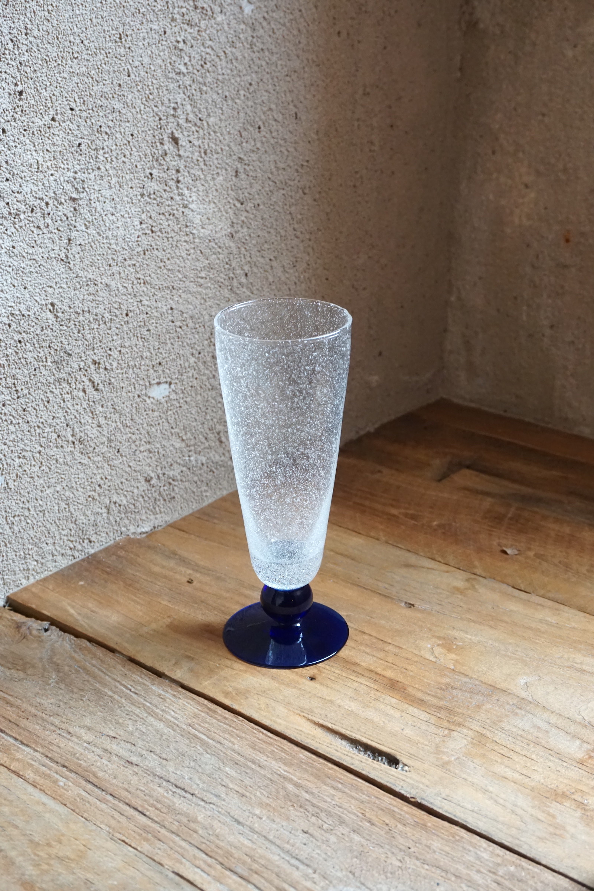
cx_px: 297
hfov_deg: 28.1
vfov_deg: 41.1
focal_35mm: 48
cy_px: 446
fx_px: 1188
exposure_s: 1/80
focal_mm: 32
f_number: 7.1
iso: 2500
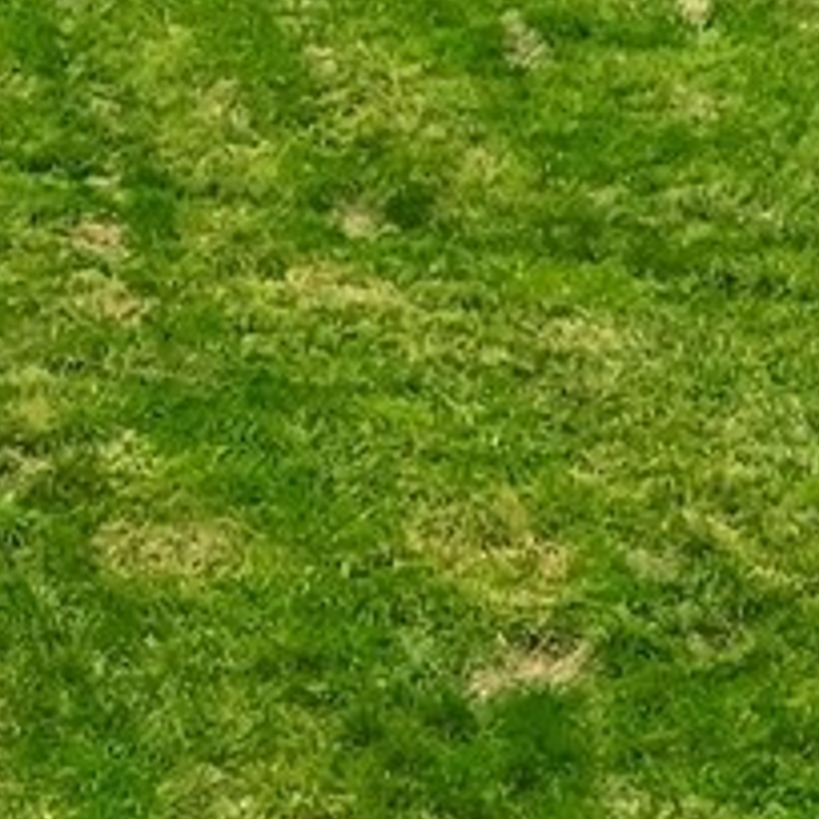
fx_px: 5354
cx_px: 92
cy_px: 727
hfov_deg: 8.7
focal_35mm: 200
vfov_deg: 8.7
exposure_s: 1/640
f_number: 1.7
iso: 160
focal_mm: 6.7
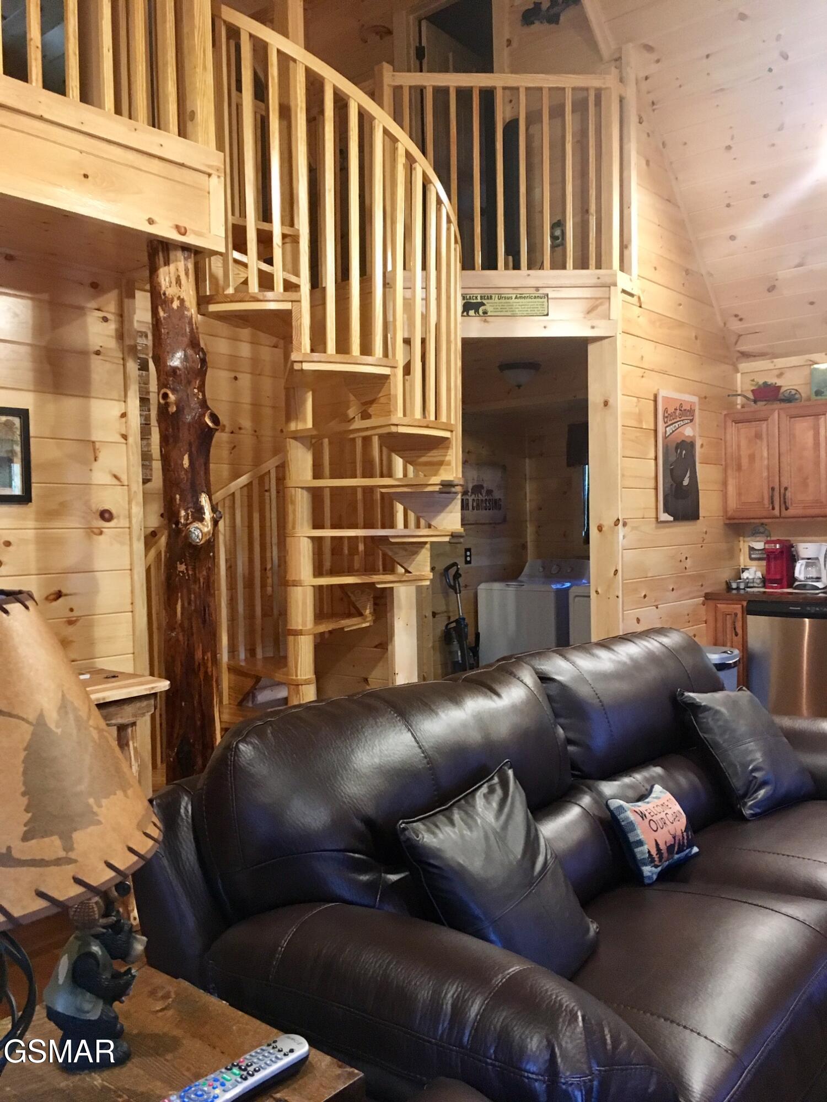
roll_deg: +1.5
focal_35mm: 29
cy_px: 551
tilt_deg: -0.5
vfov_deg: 61.7
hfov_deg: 48.2
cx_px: 414
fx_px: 924
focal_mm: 4.15
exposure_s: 1/15
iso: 200
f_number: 2.2
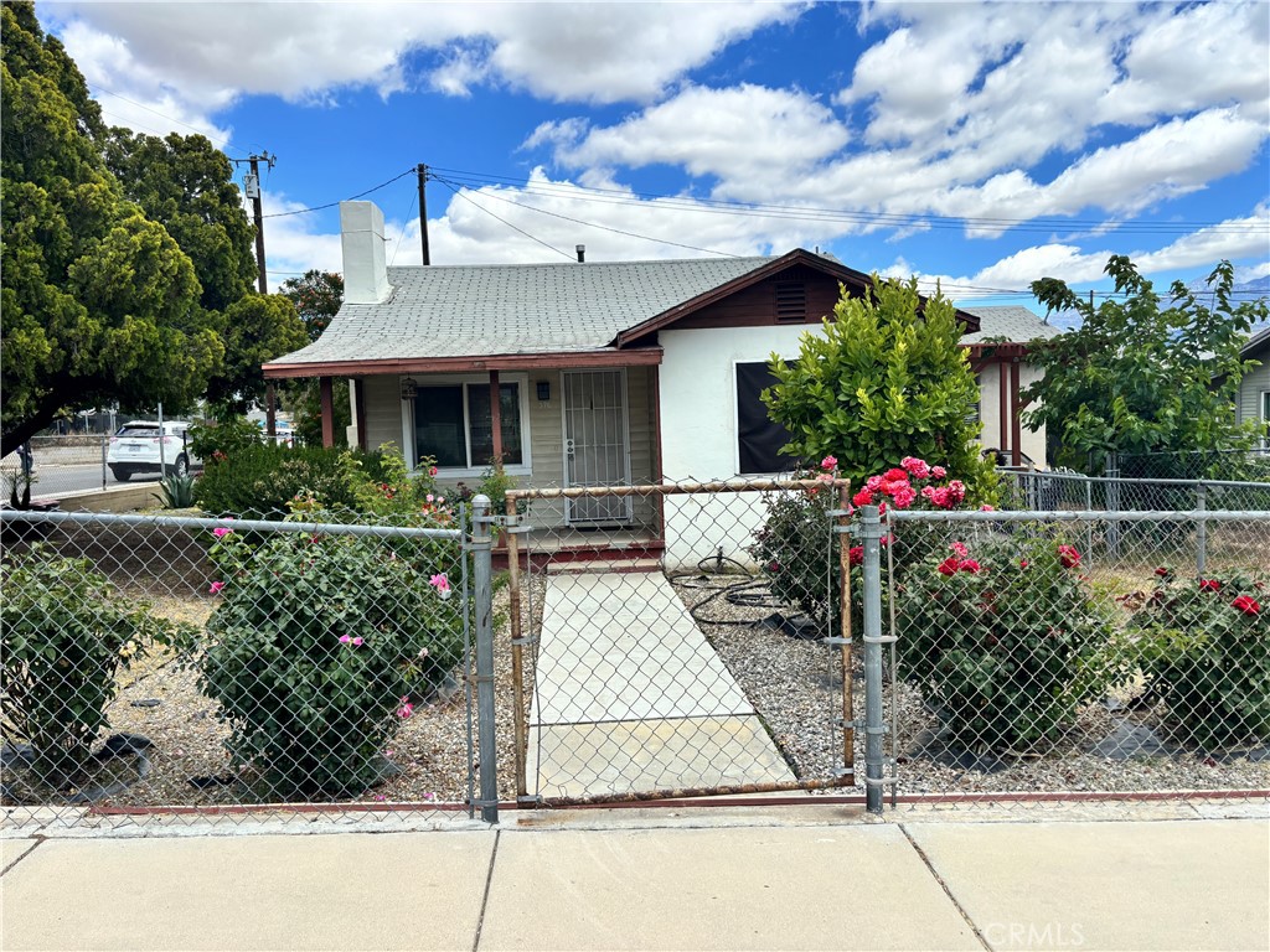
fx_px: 954
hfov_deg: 67.3
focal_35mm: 26
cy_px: 476
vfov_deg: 53.1
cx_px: 635
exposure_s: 1/3106
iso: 50
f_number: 1.6
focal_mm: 5.96
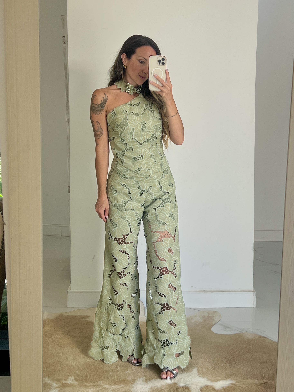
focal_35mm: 26
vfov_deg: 67.3
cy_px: 196
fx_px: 294
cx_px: 147
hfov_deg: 53.1
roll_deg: +0.0
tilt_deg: -14.6
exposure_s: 1/236
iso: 40
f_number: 1.5
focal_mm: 5.7
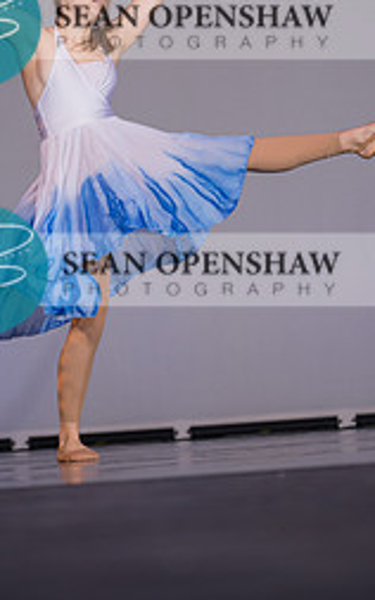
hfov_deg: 10.3
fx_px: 2078
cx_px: 128
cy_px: 130
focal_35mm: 127
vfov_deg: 16.3
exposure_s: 1/500
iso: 400
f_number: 2.8
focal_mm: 70
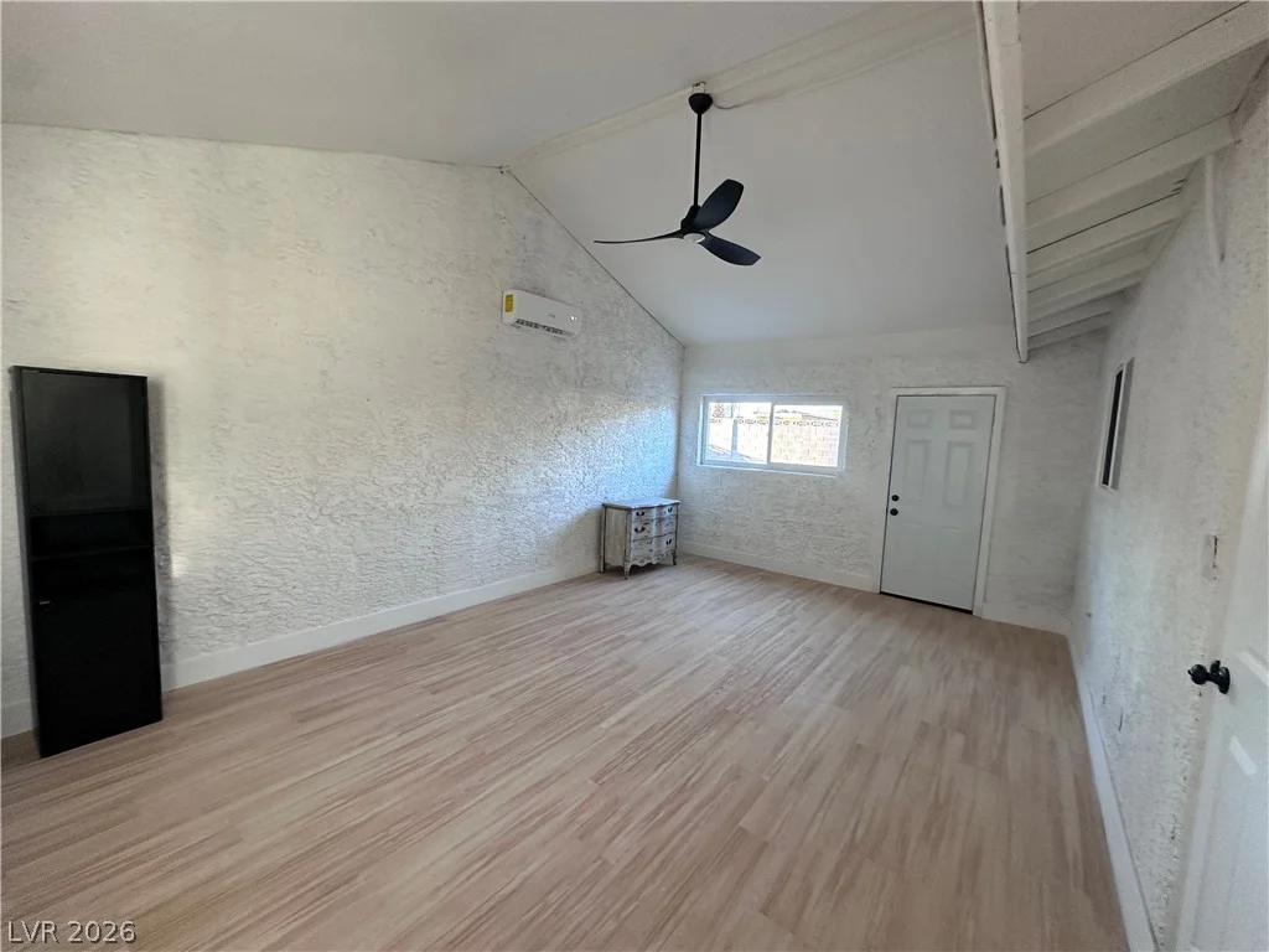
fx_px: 513
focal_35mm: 14
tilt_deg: -4.1
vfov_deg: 85.7
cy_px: 476
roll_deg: -3.3
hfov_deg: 102.1
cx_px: 634
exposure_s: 1/99
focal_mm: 2.22
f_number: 2.2
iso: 250
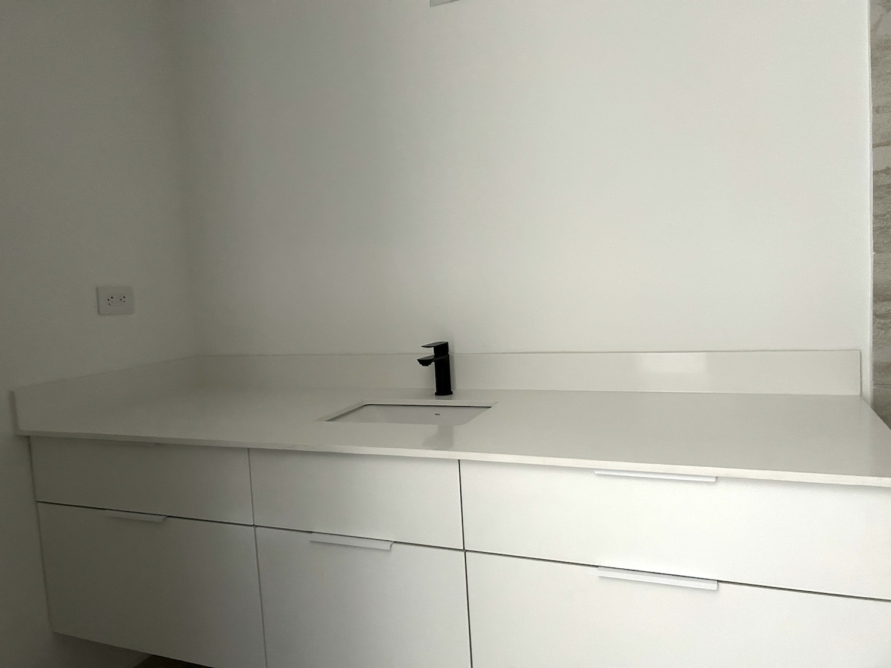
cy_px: 334
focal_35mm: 26
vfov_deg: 53.1
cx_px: 446
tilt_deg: -4.6
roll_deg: +3.2
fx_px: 669
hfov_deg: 67.3
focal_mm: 5.7
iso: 640
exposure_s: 1/30
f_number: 1.5
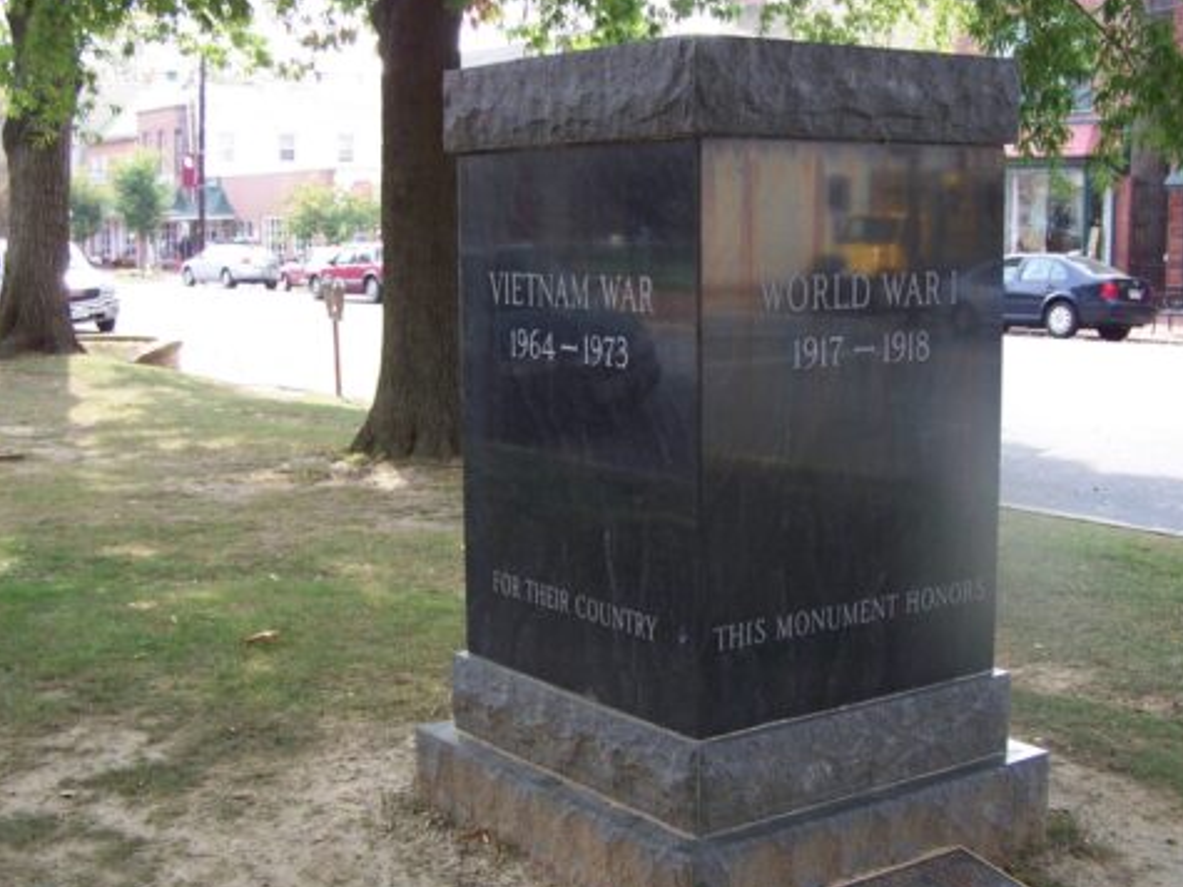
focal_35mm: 48
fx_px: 1640
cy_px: 446
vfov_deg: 30.3
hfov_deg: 39.7
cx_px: 603
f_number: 2.8
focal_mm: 6.3
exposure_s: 1/100
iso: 64
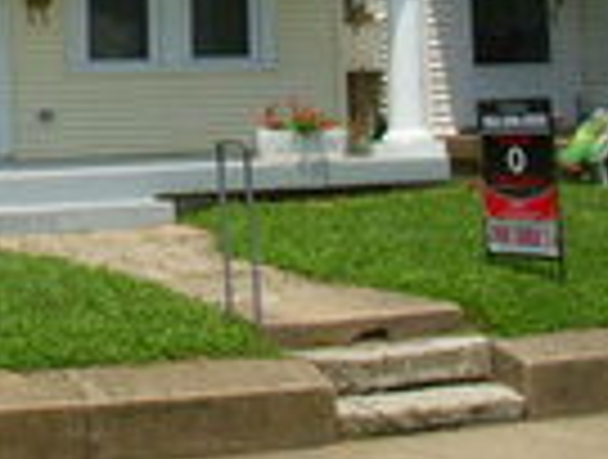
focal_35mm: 101
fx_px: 1779
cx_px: -63
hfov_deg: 18.6
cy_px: -112
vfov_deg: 14.2
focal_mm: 6.3
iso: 400
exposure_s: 1/1600
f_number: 6.6
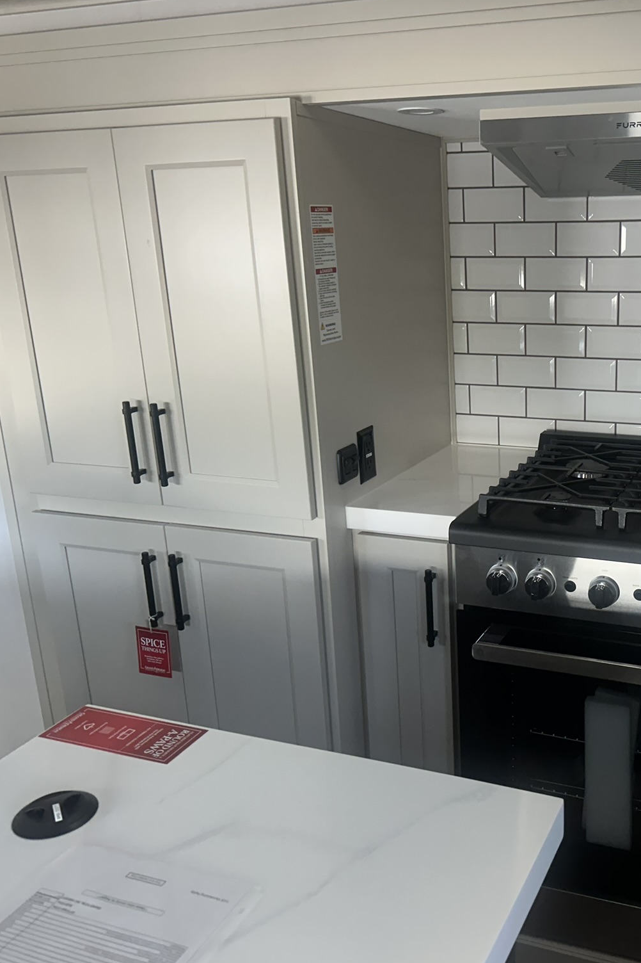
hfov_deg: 37.4
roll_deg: +0.1
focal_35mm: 34
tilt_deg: -16.3
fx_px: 908
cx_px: 516
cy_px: 489
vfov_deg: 55.8
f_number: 1.78
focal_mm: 6.86
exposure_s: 1/60
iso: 320
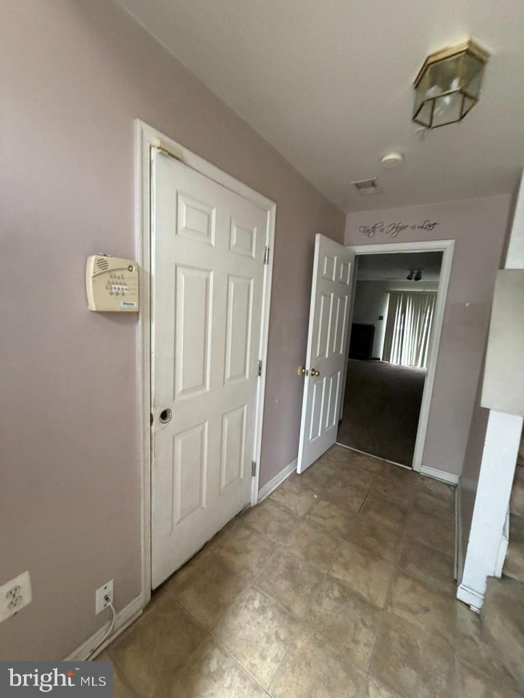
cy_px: 349
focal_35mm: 14
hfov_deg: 85.7
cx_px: 262
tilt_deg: -6.5
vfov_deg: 102.1
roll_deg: -5.1
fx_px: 283
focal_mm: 2.22
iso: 250
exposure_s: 1/50
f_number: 2.2
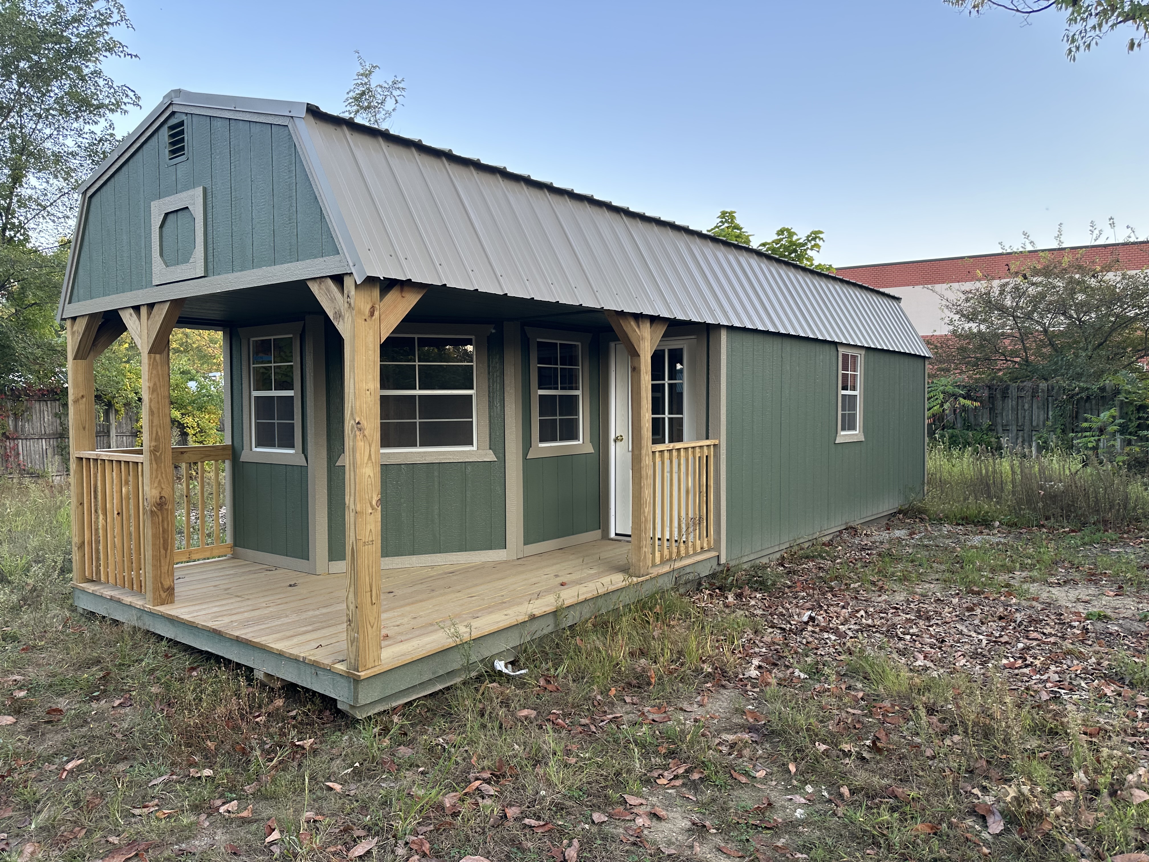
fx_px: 797
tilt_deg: -2.4
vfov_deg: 56.8
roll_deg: +0.0
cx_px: 574
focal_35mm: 24
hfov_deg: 71.6
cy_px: 431
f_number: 1.78
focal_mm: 6.86
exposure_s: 1/175
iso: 80
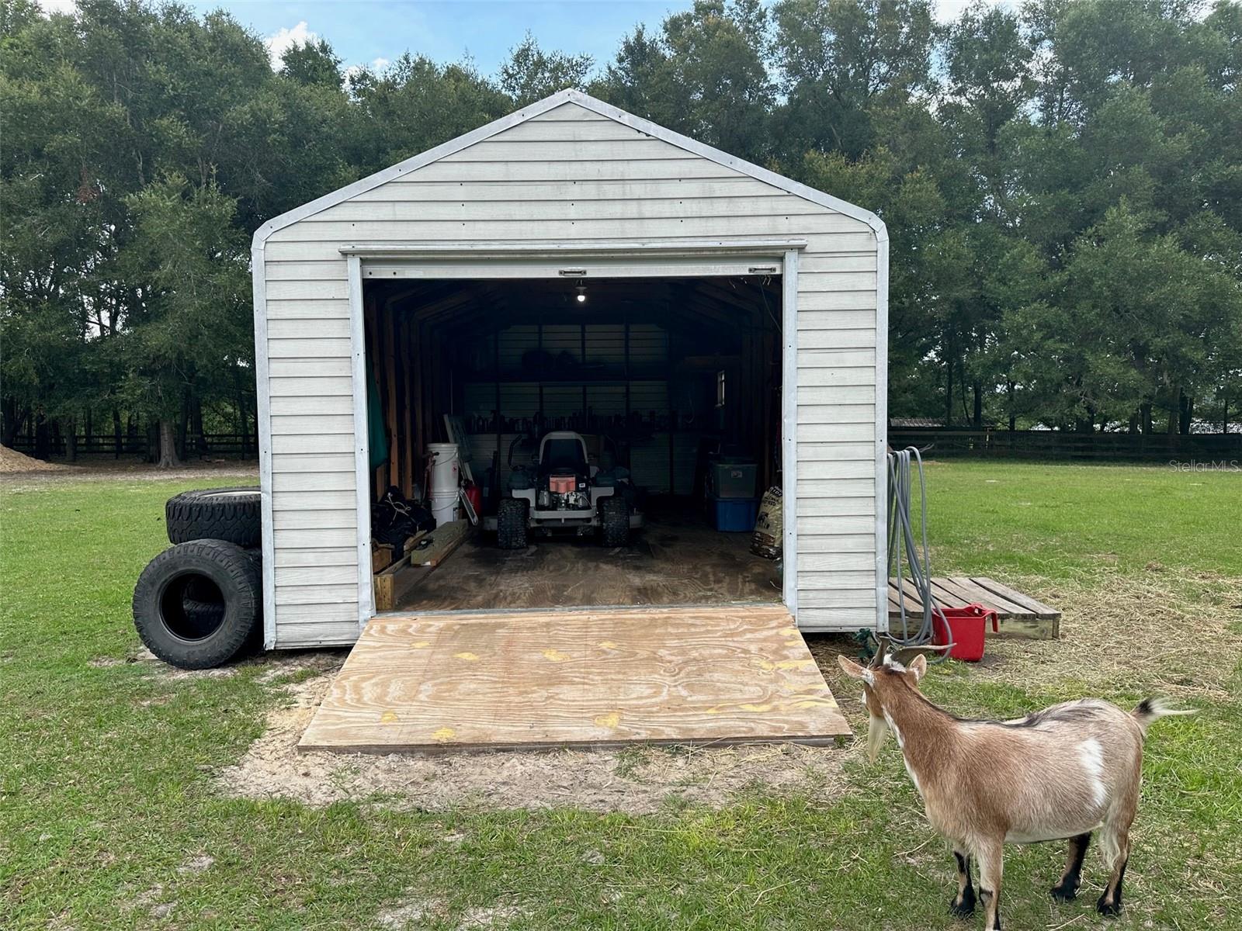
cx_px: 621
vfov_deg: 56.8
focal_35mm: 24
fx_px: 861
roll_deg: +0.6
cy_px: 466
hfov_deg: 71.6
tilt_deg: -5.3
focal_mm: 6.86
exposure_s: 1/1029
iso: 80
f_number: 1.78
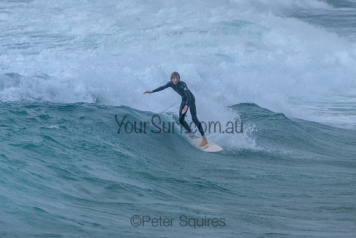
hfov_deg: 3.7
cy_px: 115
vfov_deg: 2.5
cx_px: 175
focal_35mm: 550
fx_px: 5443
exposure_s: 1/2000
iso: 500
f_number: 9
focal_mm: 400
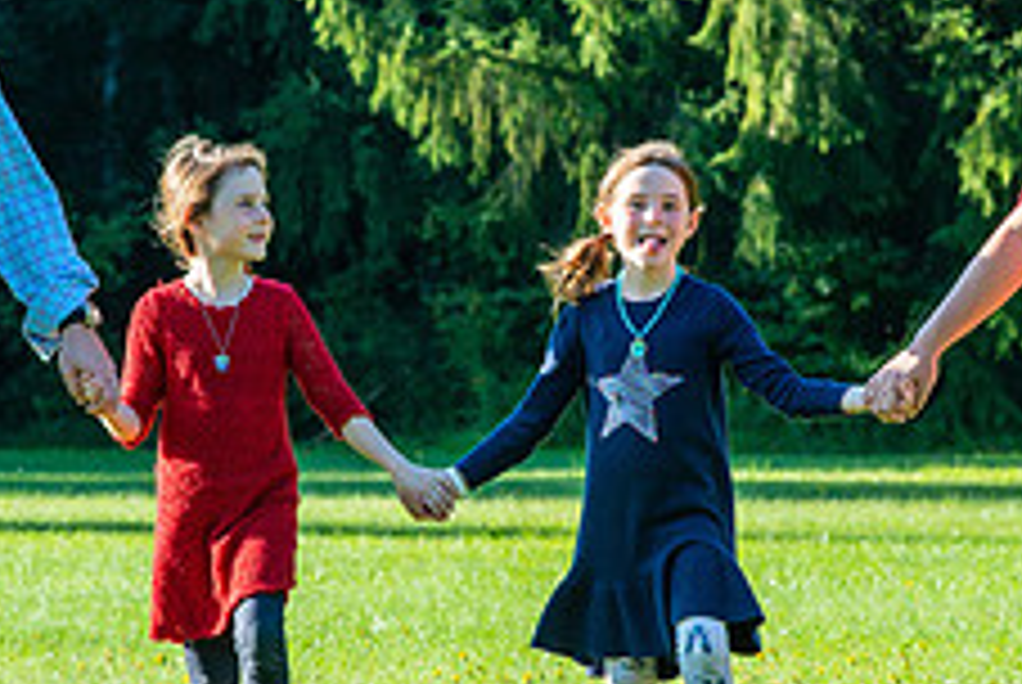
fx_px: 10517
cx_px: 495
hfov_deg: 5.6
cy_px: 335
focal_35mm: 370
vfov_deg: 3.7
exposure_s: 1/250
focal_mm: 145
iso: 200
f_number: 8
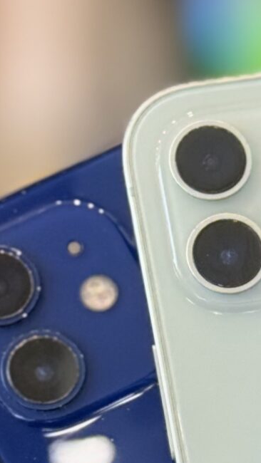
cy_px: 587
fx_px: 2533
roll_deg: -1.8
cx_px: 536
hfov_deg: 5.8
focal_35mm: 206
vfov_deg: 10.3
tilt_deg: -8.4
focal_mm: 6.76
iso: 50
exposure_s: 1/100
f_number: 1.78
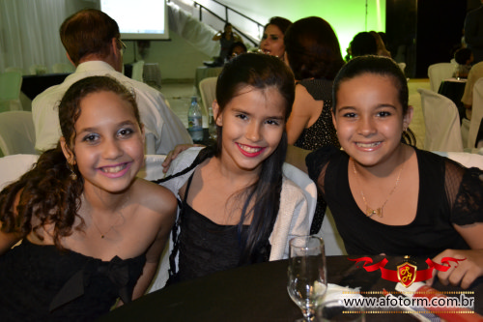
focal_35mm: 39
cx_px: 242
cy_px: 161
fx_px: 523
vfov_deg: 34.2
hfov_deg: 49.6
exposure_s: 1/50
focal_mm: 26
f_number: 4.5
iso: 1600
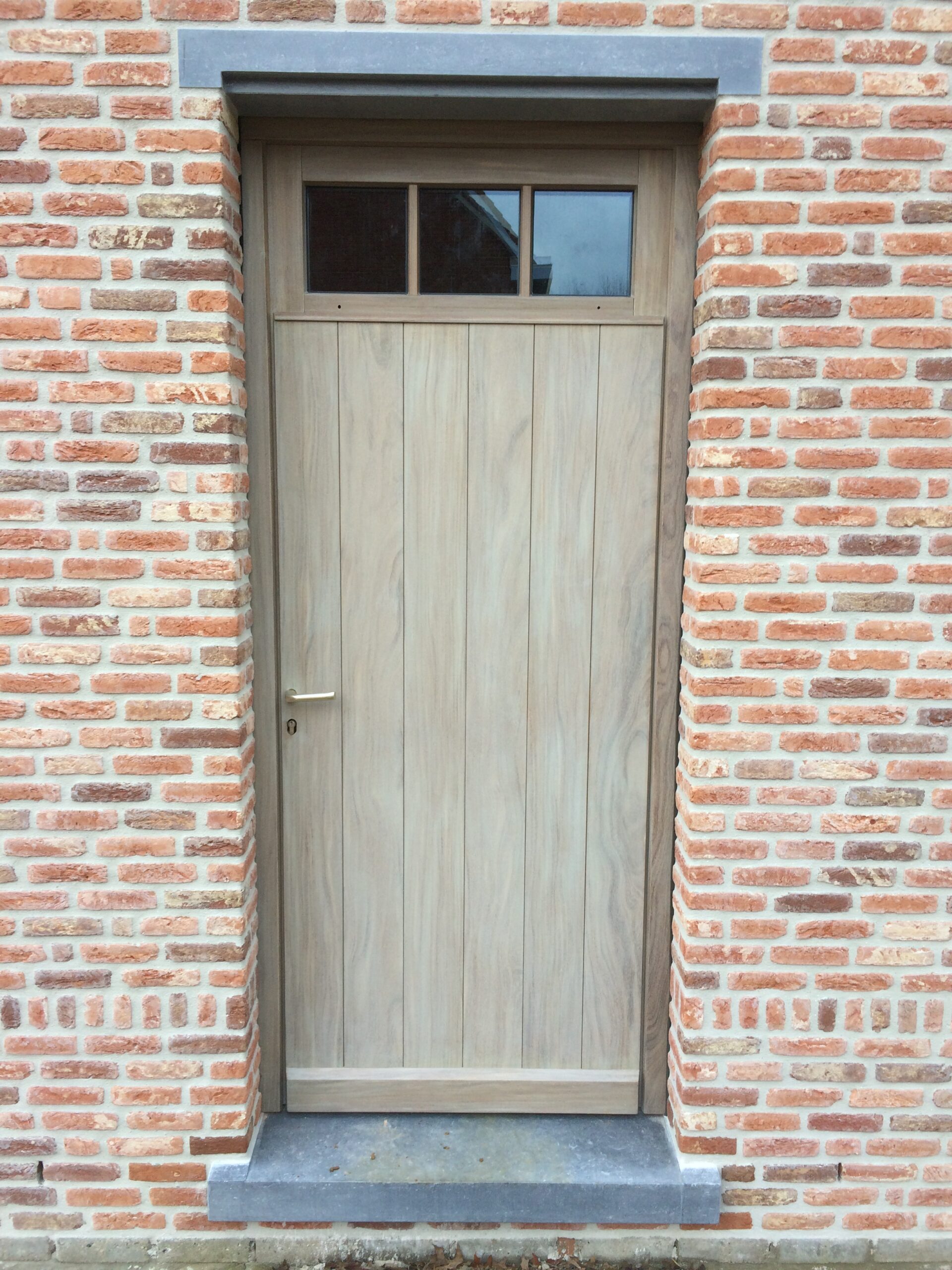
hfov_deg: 48.2
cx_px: 476
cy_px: 635
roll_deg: +0.7
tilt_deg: -9.1
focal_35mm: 29
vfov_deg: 61.7
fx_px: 1063
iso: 50
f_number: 2.2
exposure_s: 1/50
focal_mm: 4.15
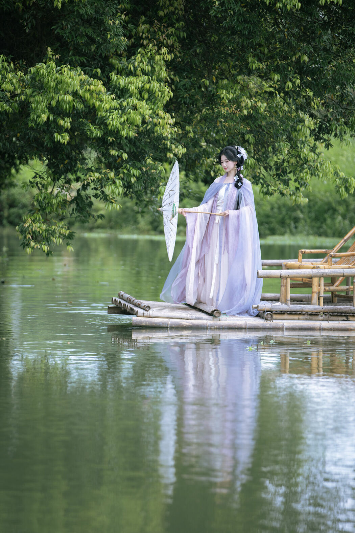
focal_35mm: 200
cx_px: 178
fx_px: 2958
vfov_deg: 10.3
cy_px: 266
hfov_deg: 6.9
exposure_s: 1/500
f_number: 2.8
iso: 100
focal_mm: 200
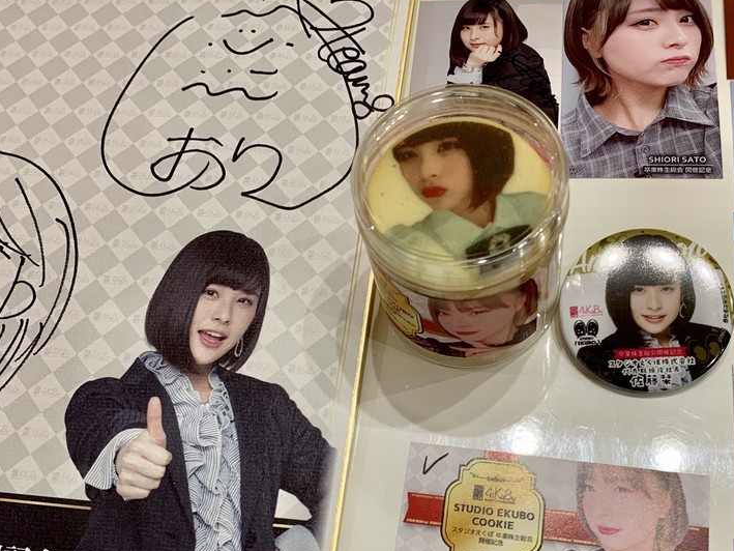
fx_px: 933
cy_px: 342
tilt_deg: -64.8
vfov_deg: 32.7
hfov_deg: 42.9
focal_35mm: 44
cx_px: 404
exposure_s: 1/50
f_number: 1.8
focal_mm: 4.25
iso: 50
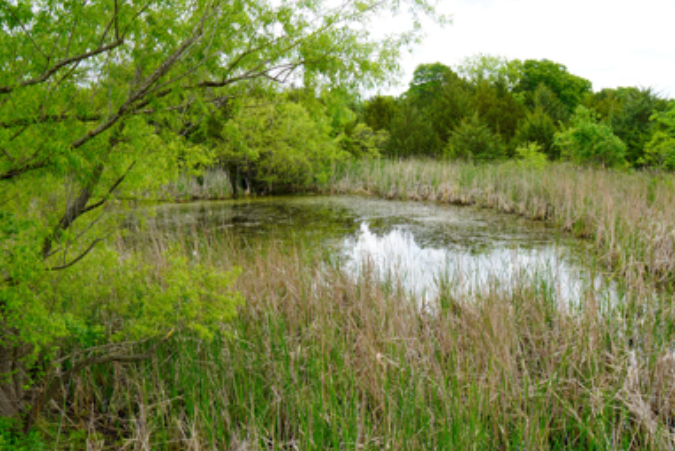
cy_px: 264
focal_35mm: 34
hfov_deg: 56.3
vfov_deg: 39.2
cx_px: 355
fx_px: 630
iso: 100
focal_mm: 19
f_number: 6.3
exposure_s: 1/100
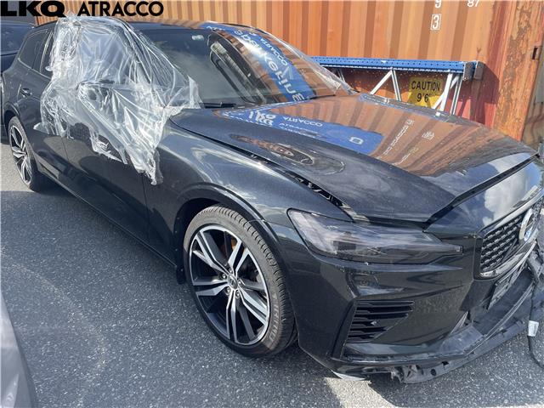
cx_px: 272
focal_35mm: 26
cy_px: 204
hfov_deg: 67.3
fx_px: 409
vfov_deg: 53.1
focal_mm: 4.2
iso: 32
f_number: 1.6
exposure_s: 1/979
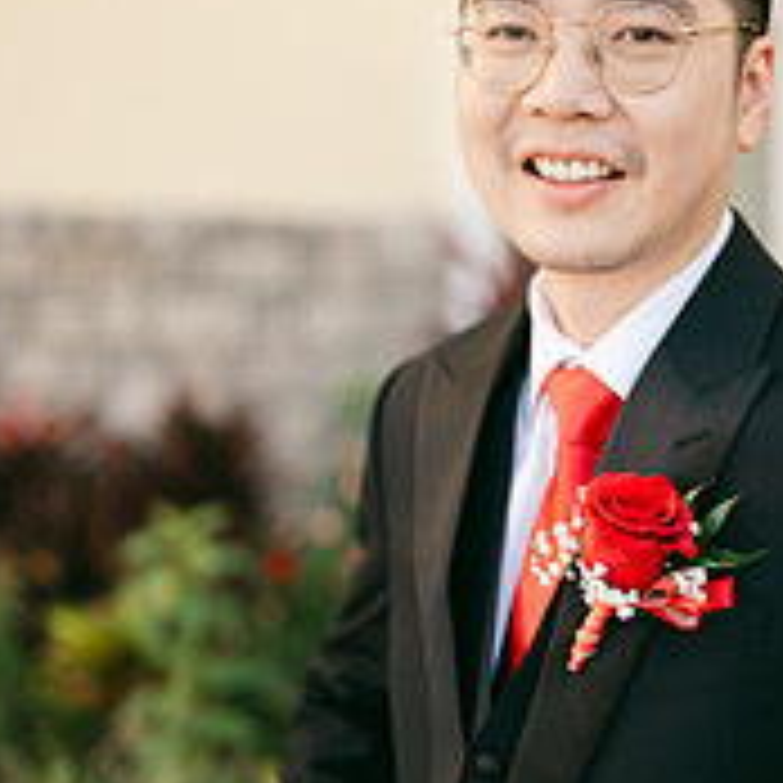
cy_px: 482
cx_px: 621
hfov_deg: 22.2
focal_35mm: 77
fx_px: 1971
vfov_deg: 22.4
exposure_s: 1/800
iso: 64
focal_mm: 35
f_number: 1.2
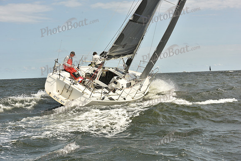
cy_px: 80
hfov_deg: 28.8
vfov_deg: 19.5
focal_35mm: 70
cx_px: 120
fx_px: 469
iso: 250
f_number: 10
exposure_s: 1/800
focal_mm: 70
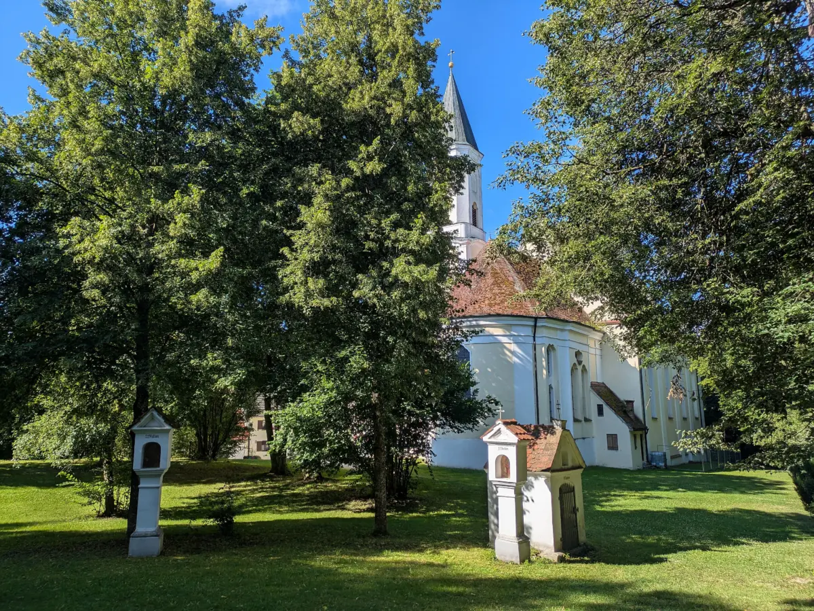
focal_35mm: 25
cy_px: 306
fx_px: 588
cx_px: 407
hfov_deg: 69.4
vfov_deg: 54.9
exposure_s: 1/1776
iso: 40
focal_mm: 5.43
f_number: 1.89
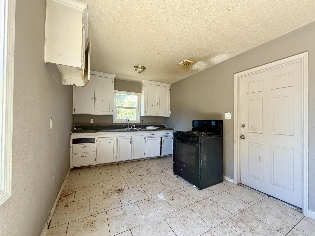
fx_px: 127
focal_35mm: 14
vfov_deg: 85.7
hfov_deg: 102.1
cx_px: 158
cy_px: 118
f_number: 2.2
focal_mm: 2.22
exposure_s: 1/121
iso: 160
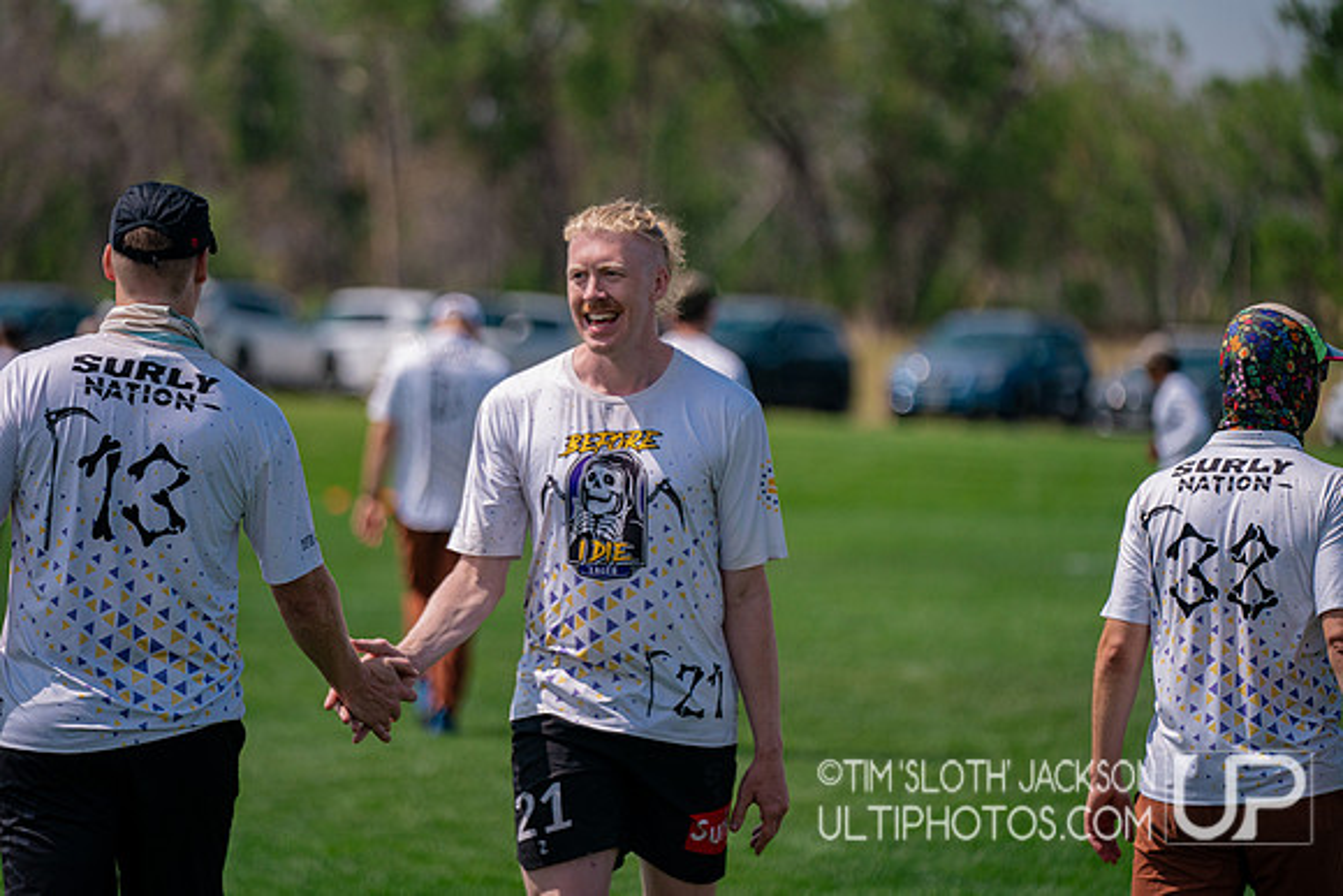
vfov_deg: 7.9
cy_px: 448
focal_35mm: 173
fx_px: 6455
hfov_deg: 11.9
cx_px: 672
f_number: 2.8
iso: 640
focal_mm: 173
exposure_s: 1/16000
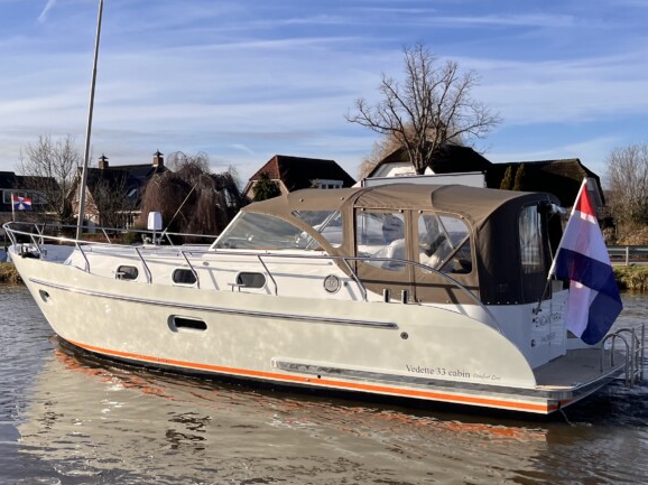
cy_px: 311
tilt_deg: -6.3
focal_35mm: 45
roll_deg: +1.5
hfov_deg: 41.9
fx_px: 842
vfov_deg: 32.0
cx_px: 259
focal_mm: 5.1
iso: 50
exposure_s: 1/3745
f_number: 1.6
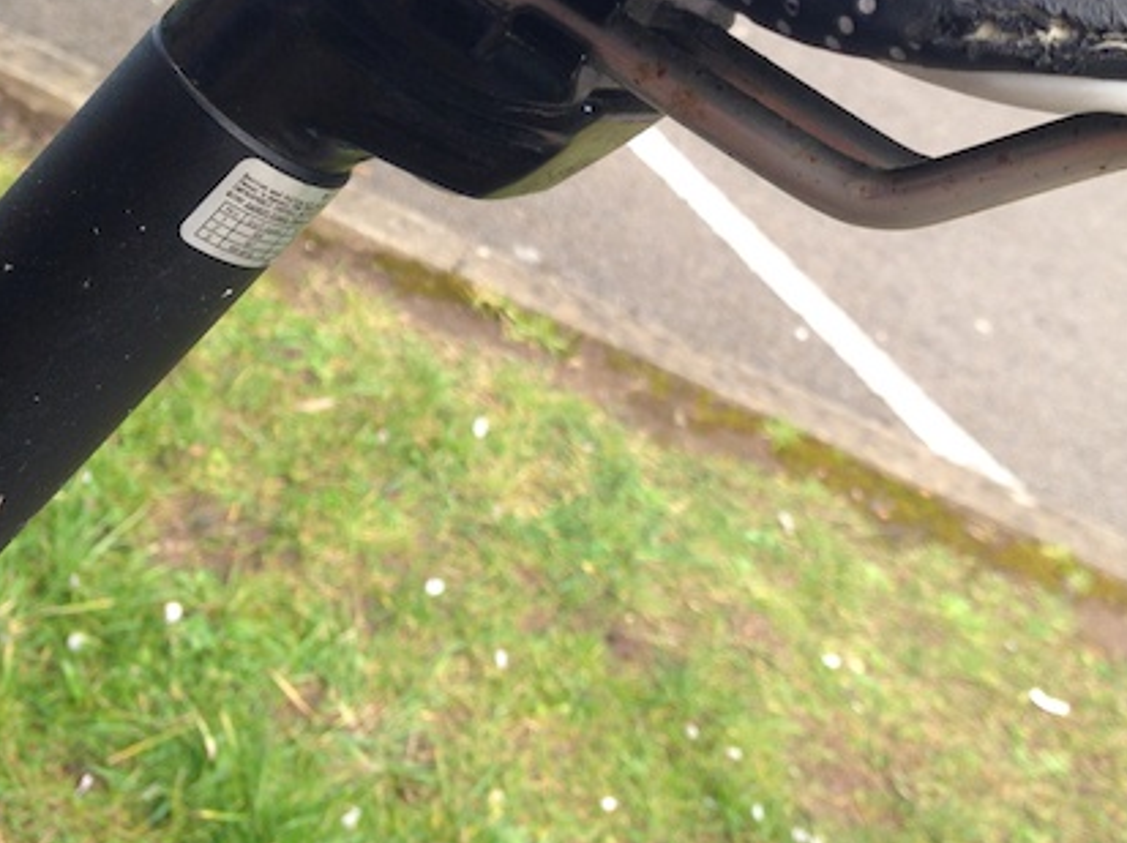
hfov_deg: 30.1
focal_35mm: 64
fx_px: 2082
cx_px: 756
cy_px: 156
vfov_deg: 22.6
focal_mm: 4.12
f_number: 2.4
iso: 50
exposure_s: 1/40
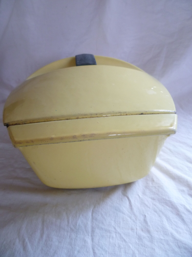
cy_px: 128
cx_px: 96
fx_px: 207
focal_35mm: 28
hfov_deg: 49.7
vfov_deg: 63.4
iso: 250
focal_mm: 5
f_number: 2.8
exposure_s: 1/30
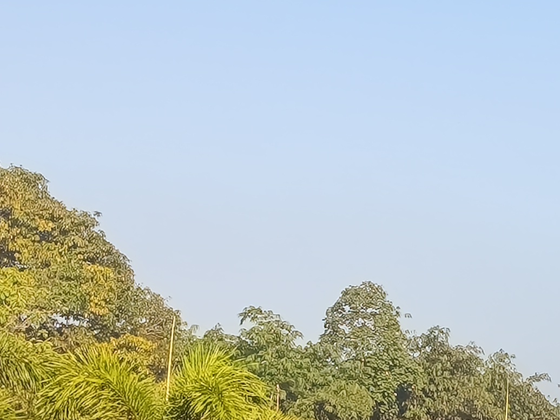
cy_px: 599
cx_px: 1026
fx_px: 2232
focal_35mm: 138
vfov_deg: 10.4
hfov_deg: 12.9
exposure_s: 1/322
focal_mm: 6.06
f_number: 1.7
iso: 50
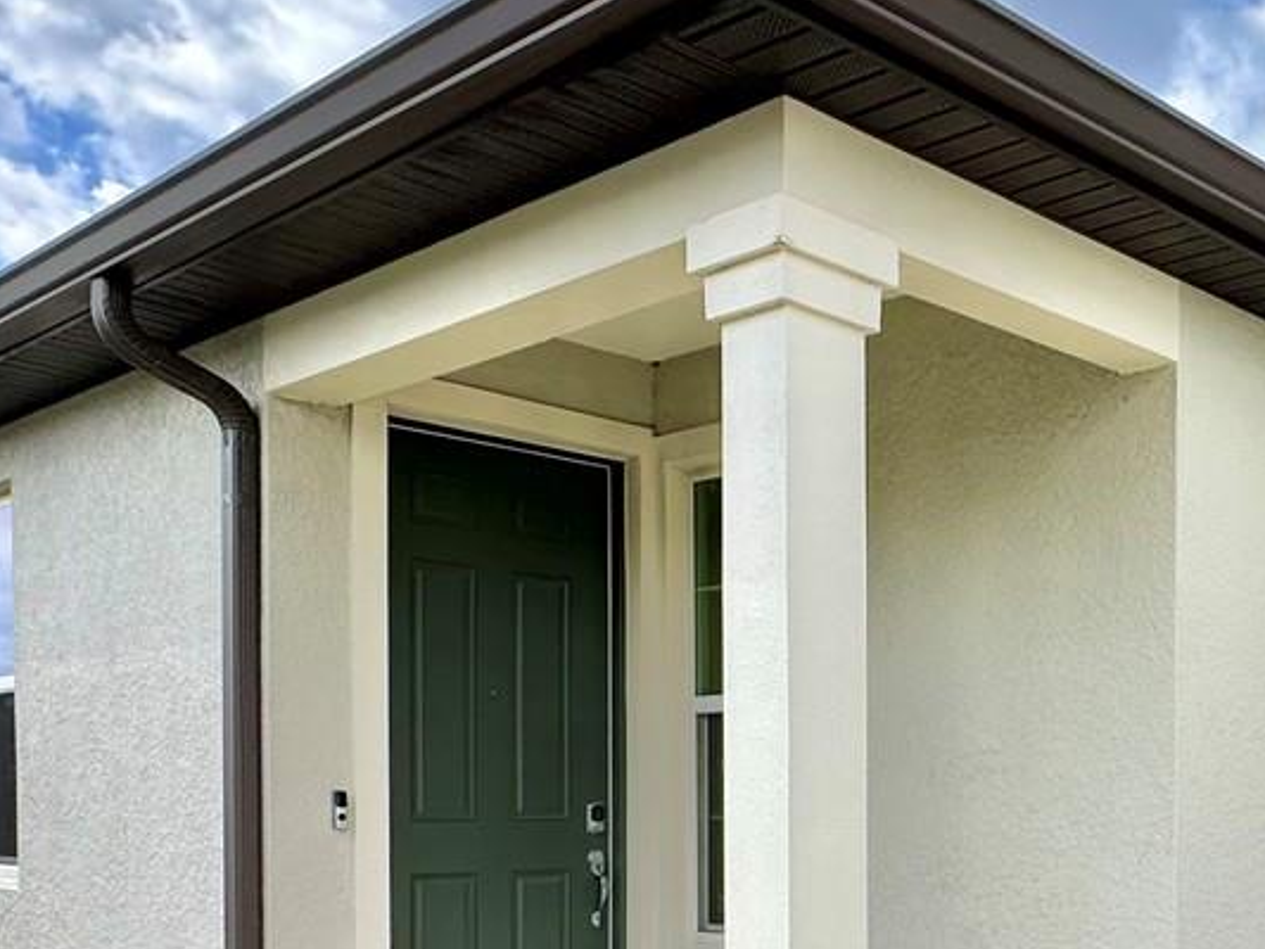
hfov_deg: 39.5
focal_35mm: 42
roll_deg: -1.0
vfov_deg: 32.8
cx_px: 1267
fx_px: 1535
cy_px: 835
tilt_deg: -0.8
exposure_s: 1/1171
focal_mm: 2.22
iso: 40
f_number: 2.2
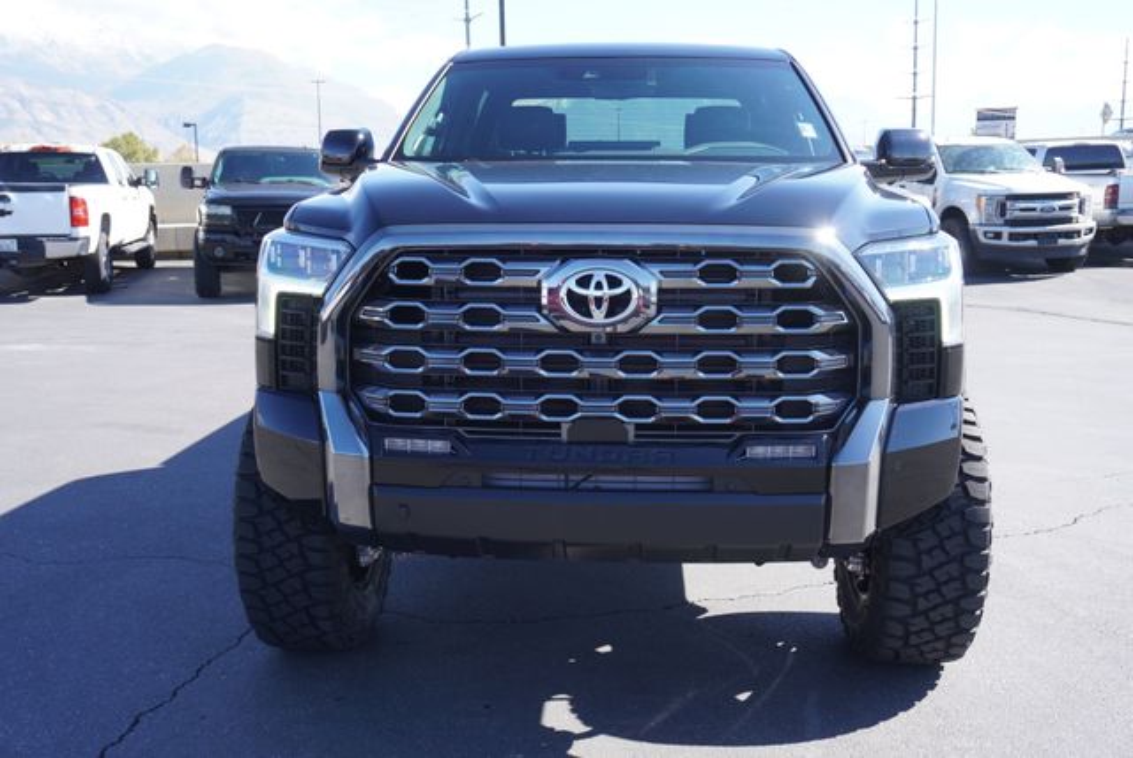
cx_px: 566
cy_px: 379
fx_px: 1134
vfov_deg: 36.9
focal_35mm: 36
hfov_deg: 53.1
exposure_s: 1/125
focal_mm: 24
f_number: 5.6
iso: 100
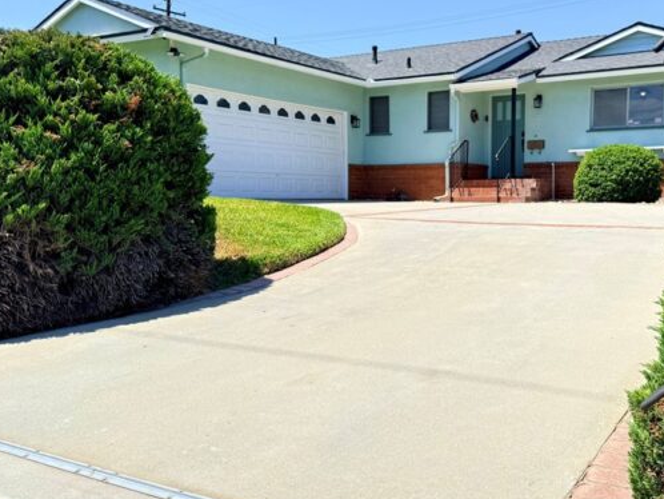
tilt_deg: -3.8
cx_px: 415
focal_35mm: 37
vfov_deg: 38.7
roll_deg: +0.1
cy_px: 232
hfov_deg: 49.6
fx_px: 710
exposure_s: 1/4975
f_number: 1.78
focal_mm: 6.76
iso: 80
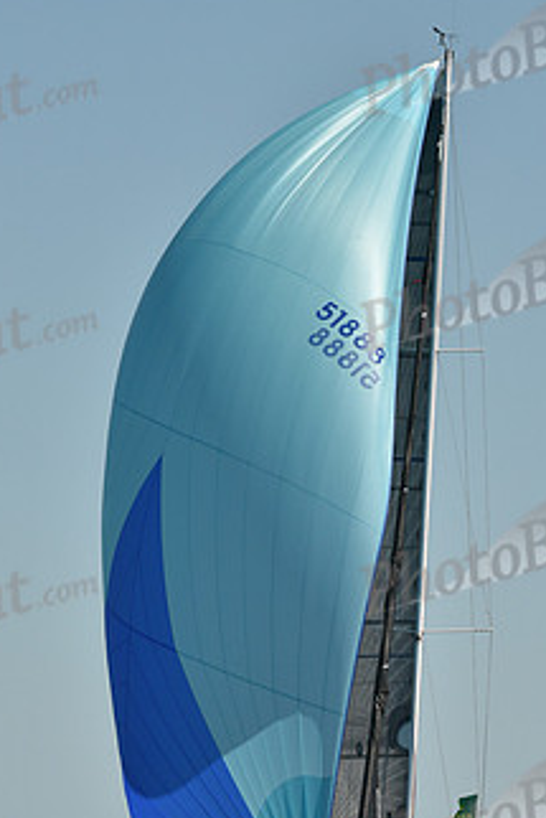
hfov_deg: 3.8
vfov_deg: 5.7
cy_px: 455
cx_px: 230
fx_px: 8181
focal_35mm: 360
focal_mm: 200
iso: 250
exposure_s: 1/2500
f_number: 5.6
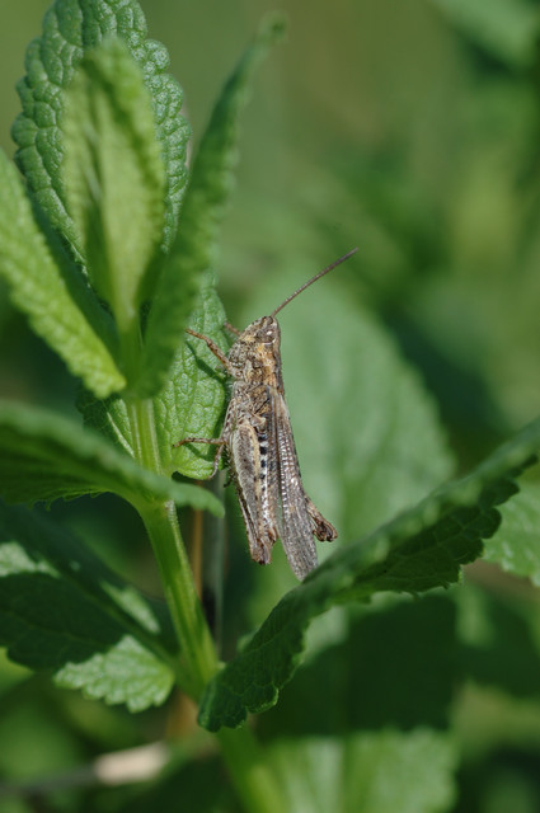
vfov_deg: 13.1
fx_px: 3553
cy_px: 406
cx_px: 270
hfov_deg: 8.7
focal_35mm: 158
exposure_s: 1/500
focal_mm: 105
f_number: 10
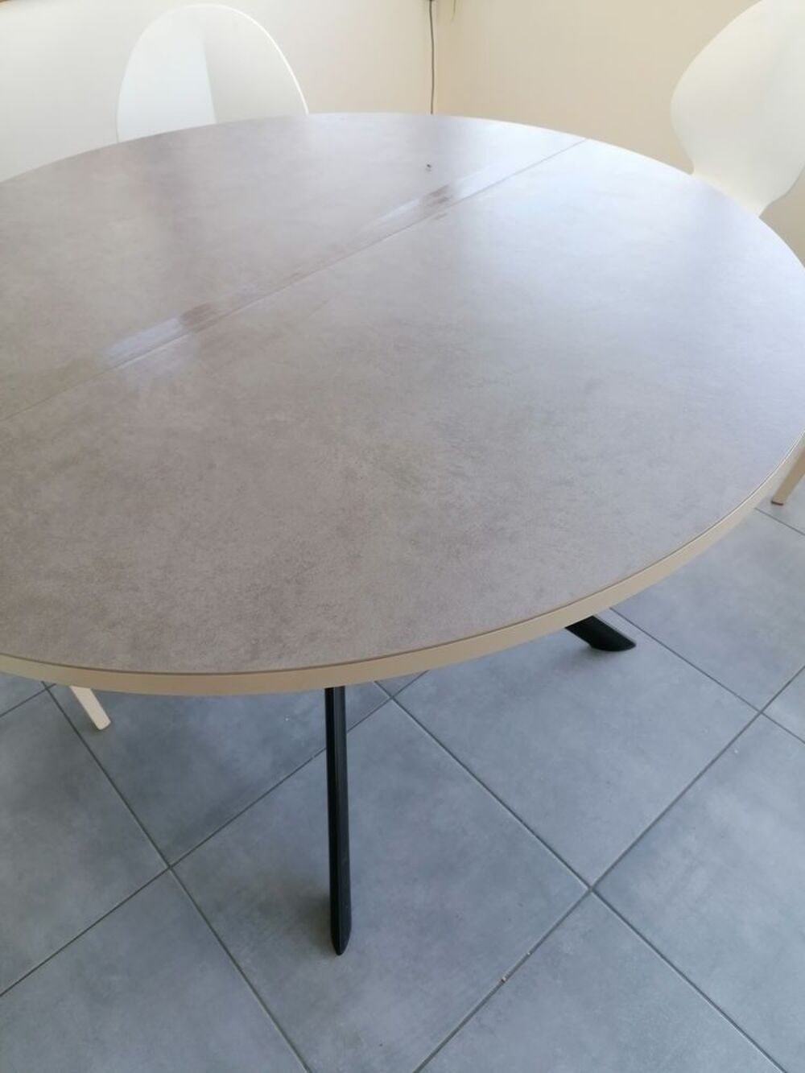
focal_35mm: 27
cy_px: 536
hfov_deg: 51.4
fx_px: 837
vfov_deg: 65.3
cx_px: 402
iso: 50
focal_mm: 4.75
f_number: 1.8
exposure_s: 1/50
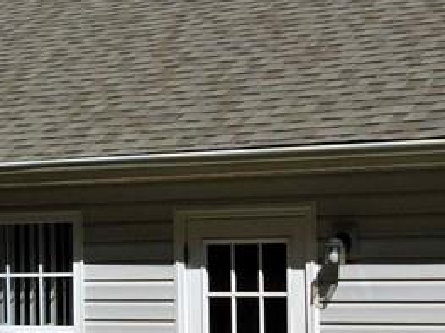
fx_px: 1503
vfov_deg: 12.6
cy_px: 228
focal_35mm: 117
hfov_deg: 16.7
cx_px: 68
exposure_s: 1/1250
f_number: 4
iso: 100
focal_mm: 5.4
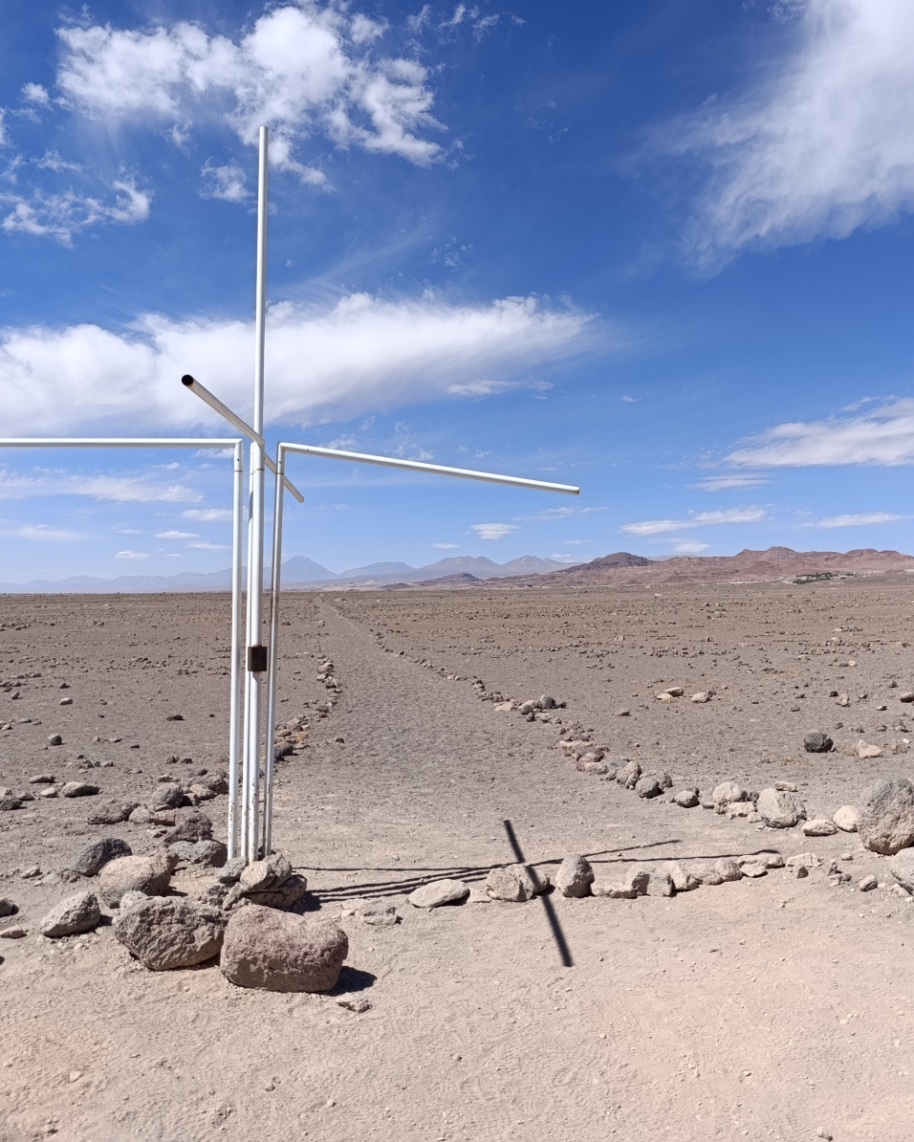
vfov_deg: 58.8
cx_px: 605
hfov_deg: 47.8
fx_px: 1014
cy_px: 569
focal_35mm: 30
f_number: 1.6
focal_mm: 6.14
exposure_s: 1/1110
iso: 50
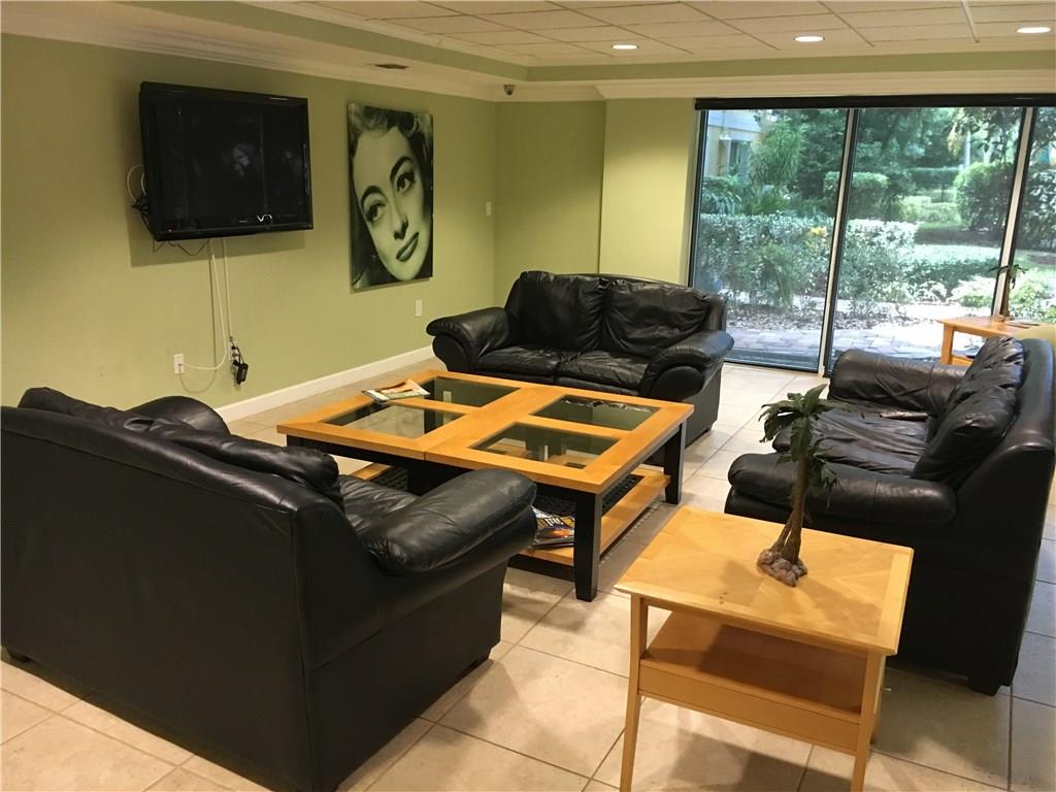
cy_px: 396
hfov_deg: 61.7
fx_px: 885
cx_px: 528
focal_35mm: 29
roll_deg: -1.6
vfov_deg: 48.2
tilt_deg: -13.9
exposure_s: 1/30
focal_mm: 4.15
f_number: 2.2
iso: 200
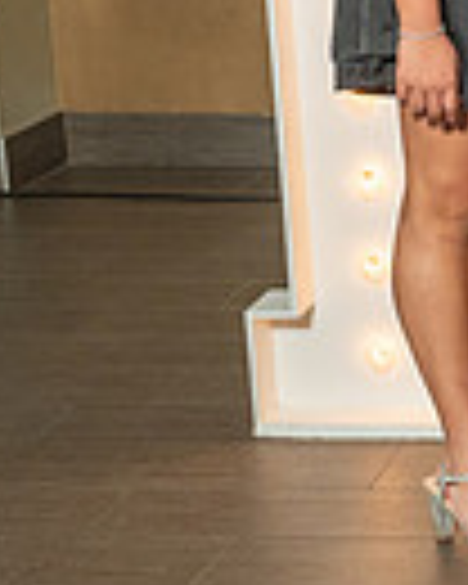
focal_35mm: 121
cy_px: 164
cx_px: 1036
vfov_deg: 15.8
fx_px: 2095
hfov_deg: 11.1
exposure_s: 1/125
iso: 640
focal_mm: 25.5
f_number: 5
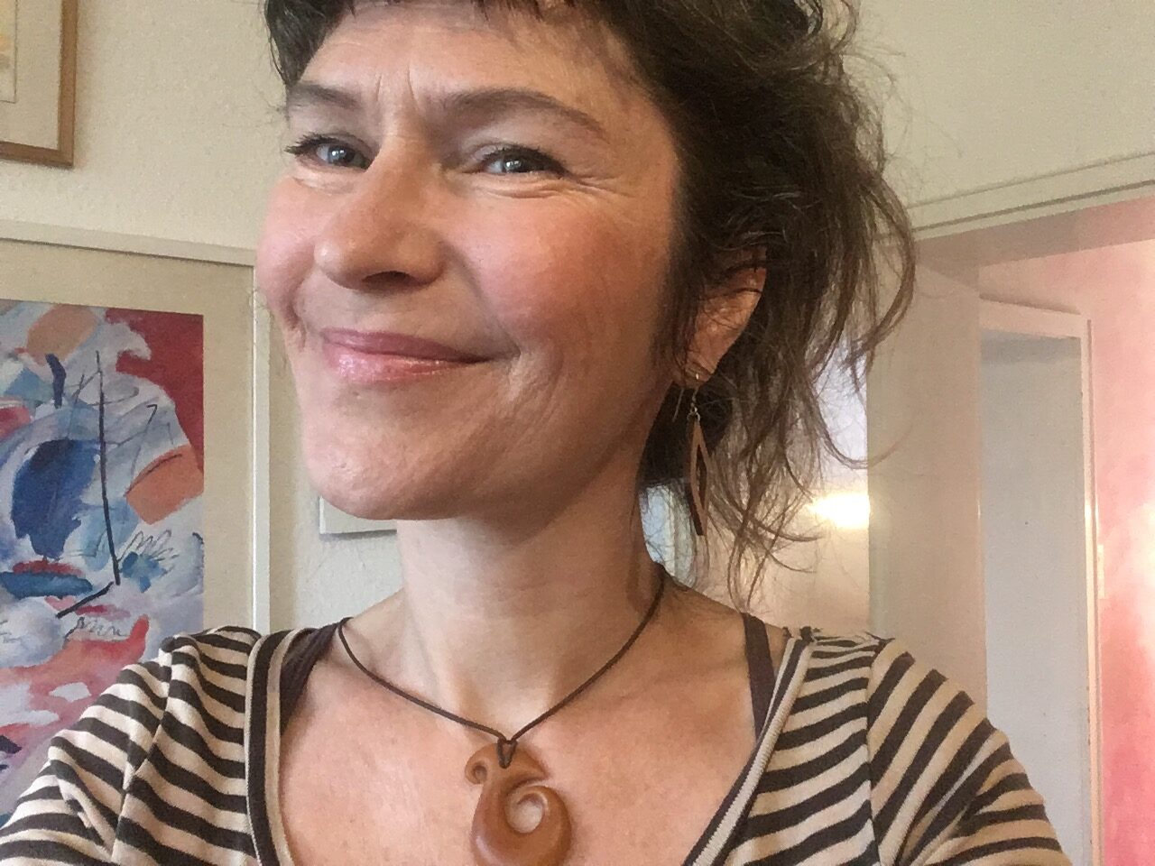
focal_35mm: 31
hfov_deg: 58.4
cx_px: 578
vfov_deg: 45.4
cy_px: 433
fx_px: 1034
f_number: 2.4
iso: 400
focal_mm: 2.15
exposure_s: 1/33
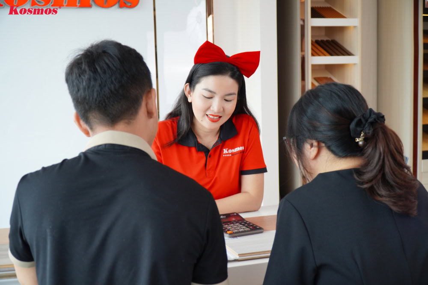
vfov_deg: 31.9
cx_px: 214
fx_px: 499
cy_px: 142
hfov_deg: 46.4
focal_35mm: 42
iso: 400
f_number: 4
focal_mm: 28
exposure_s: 1/160
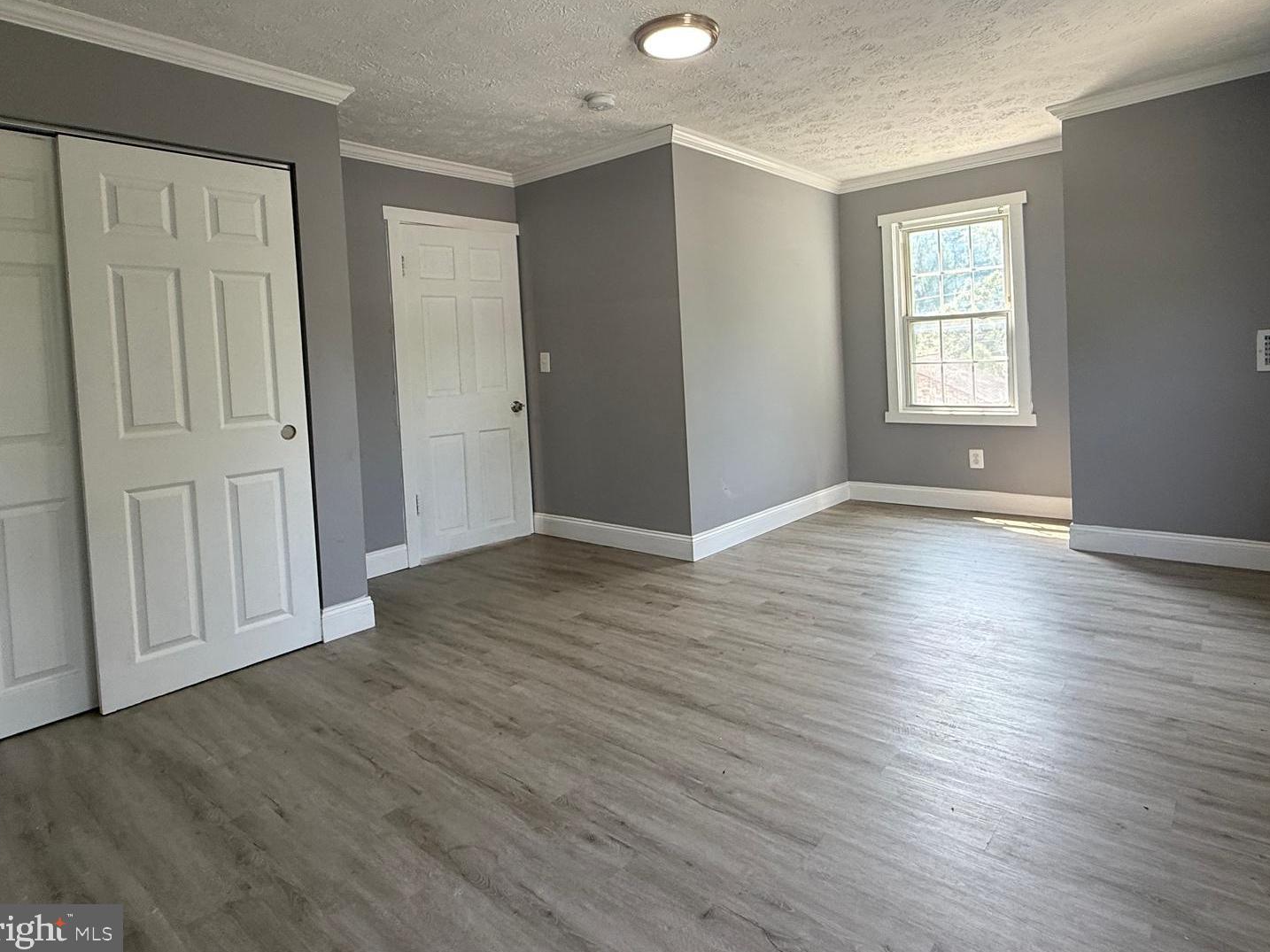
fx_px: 550
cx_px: 638
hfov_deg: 98.2
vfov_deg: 81.6
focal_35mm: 15
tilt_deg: -1.1
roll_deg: +3.2
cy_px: 448
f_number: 2.2
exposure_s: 1/99
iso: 100
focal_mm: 2.22
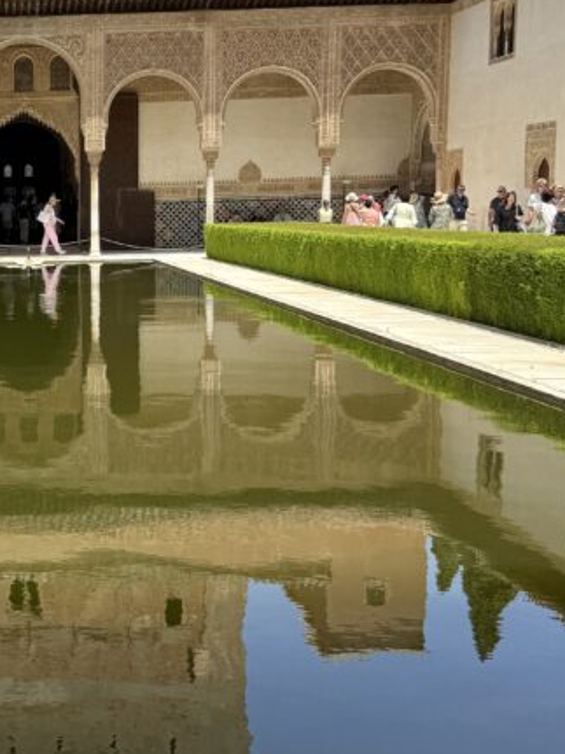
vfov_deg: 33.8
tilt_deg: -7.2
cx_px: -31
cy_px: 367
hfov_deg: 24.2
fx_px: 1241
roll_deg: +1.5
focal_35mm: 57
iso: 80
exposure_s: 1/2232
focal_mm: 6.76
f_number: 1.78
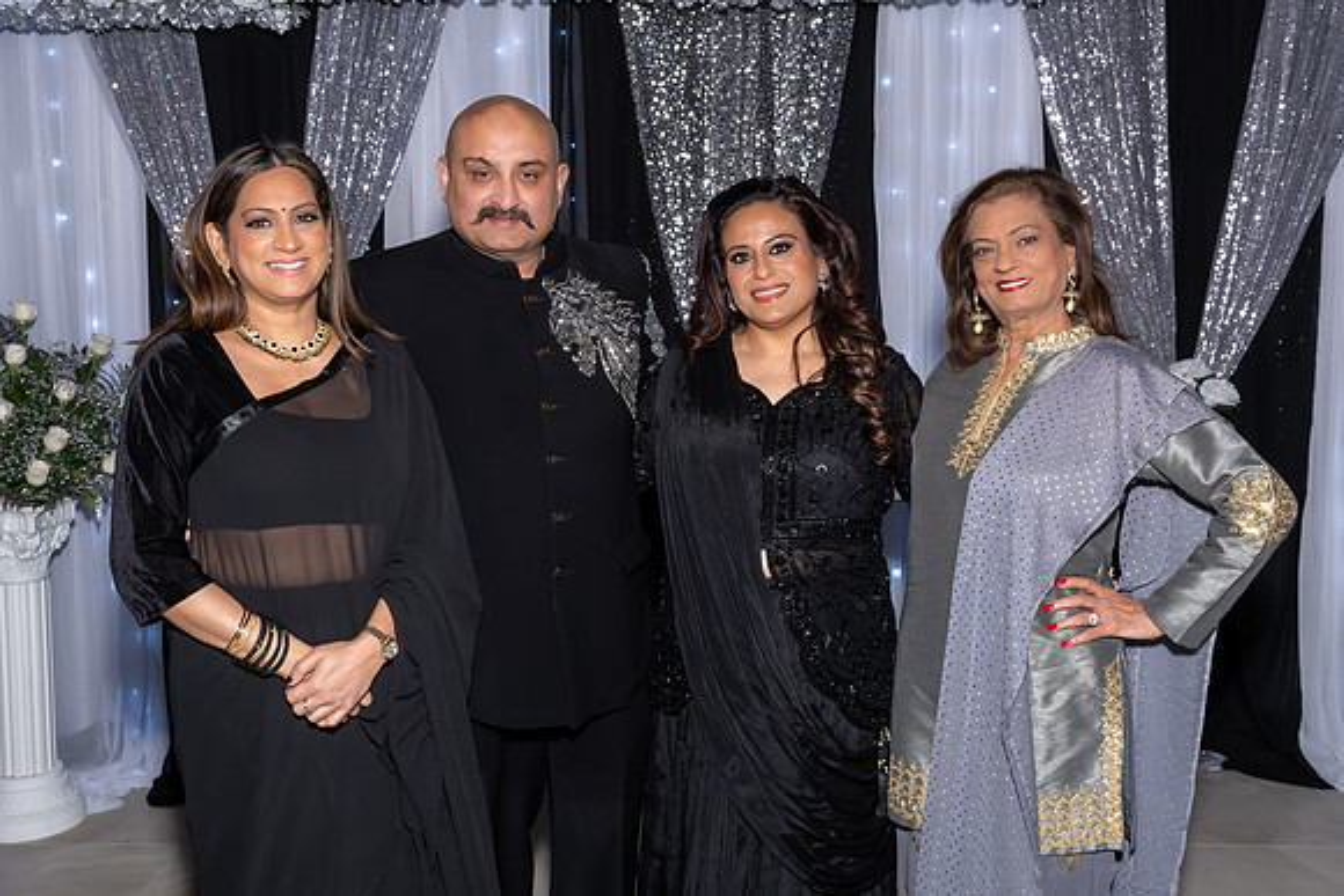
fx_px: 1353
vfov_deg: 36.7
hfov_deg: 52.8
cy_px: 436
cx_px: 641
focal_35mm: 36
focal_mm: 22
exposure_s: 1/250
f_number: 8
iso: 800
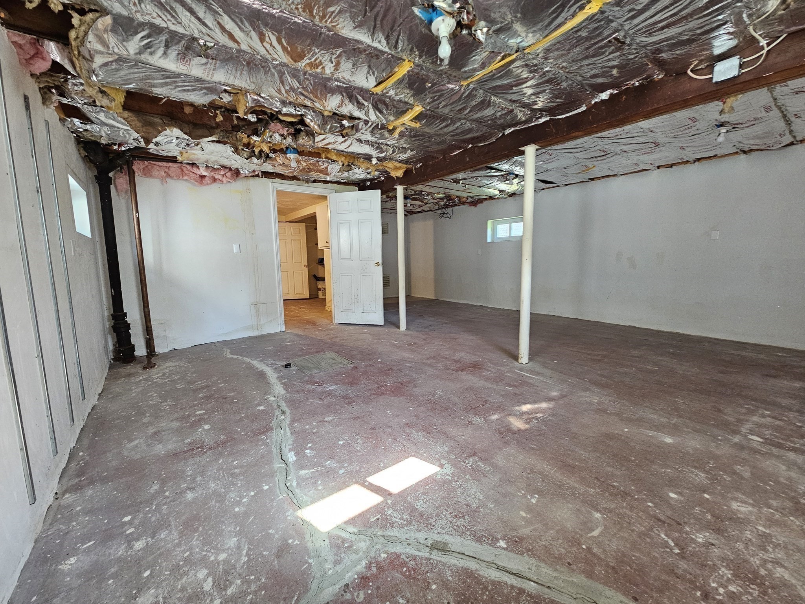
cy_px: 302
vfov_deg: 89.9
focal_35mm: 13
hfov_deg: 106.2
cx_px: 402
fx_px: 302
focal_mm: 2.2
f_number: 2.2
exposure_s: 1/40
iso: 400
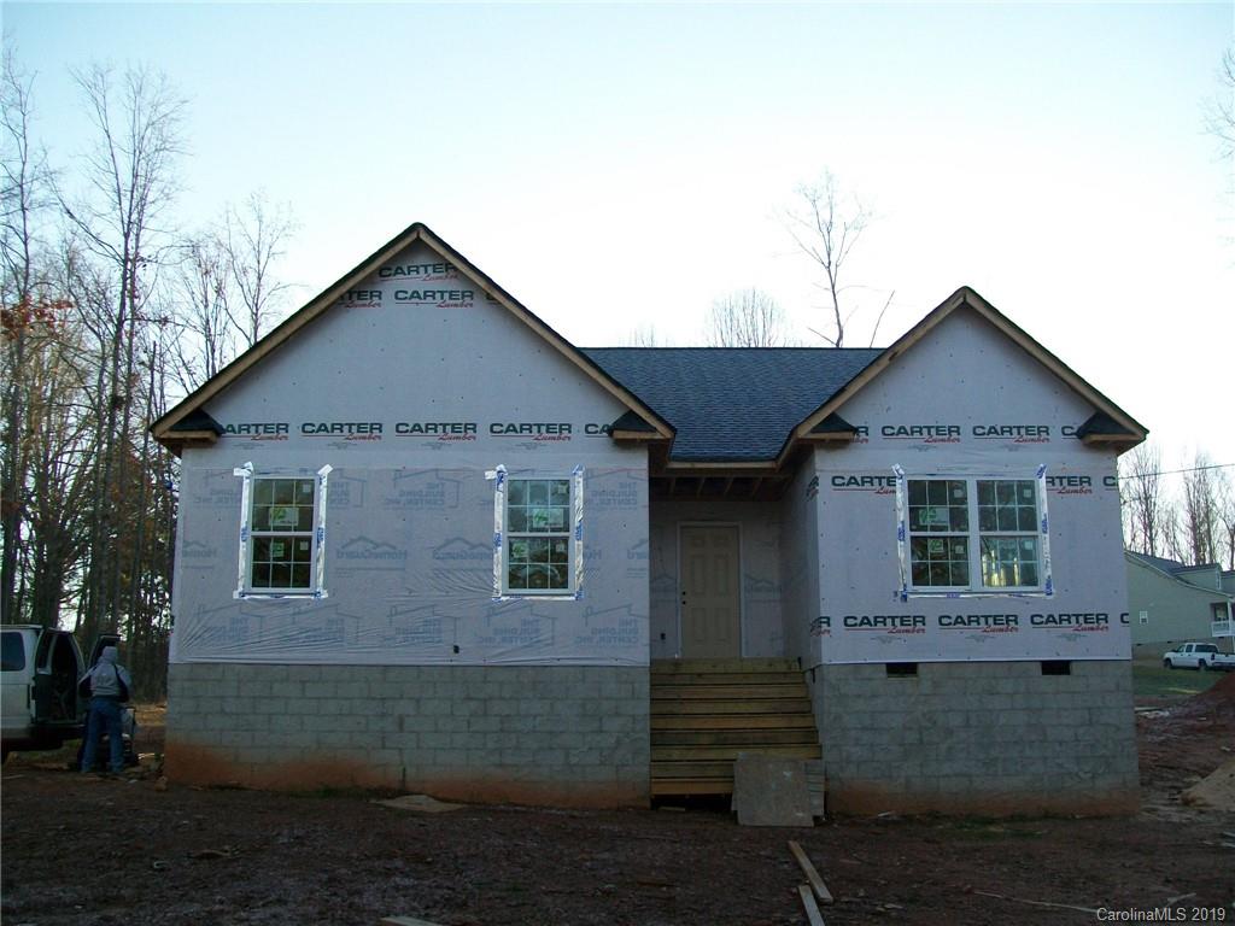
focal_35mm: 36
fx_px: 1284
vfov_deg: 39.7
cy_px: 463
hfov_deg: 51.4
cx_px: 618
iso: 64
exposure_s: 1/250
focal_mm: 6
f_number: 2.7
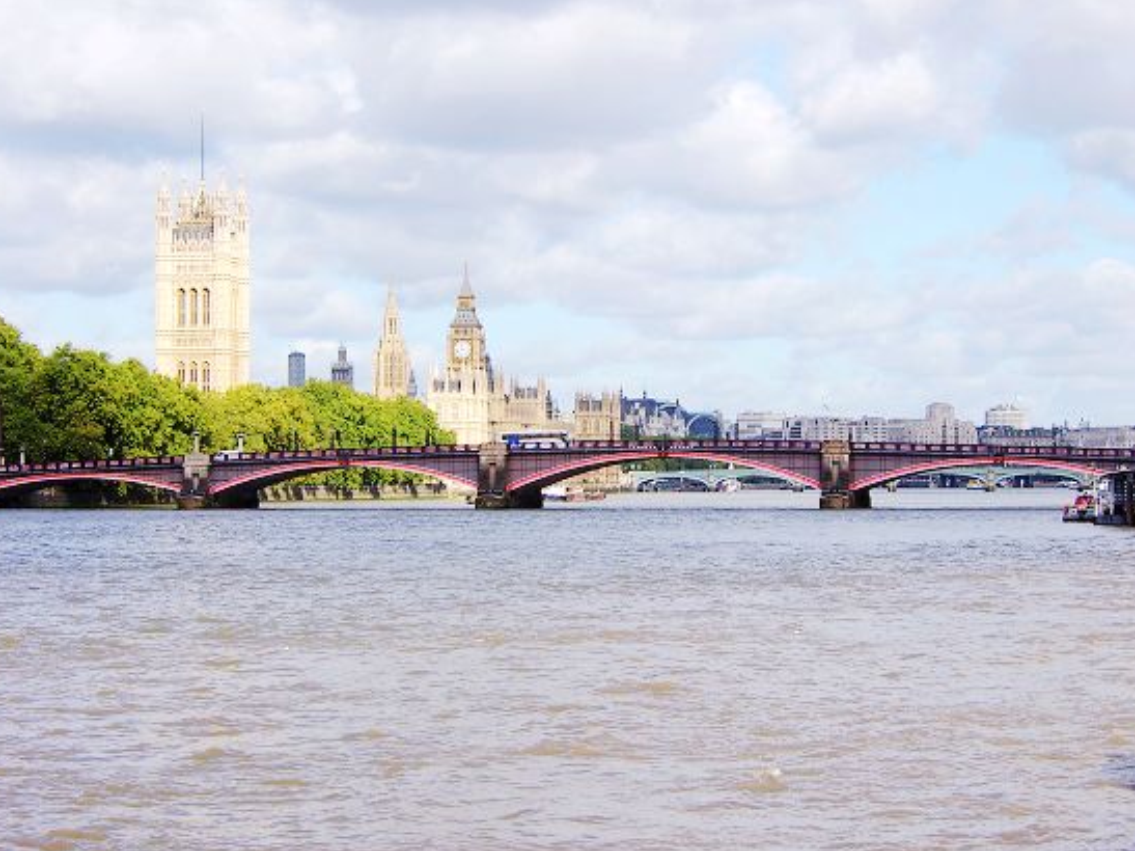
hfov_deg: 28.6
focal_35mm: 68
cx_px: 596
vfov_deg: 21.6
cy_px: 392
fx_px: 2229
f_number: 8
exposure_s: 1/148
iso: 50
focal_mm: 16.25
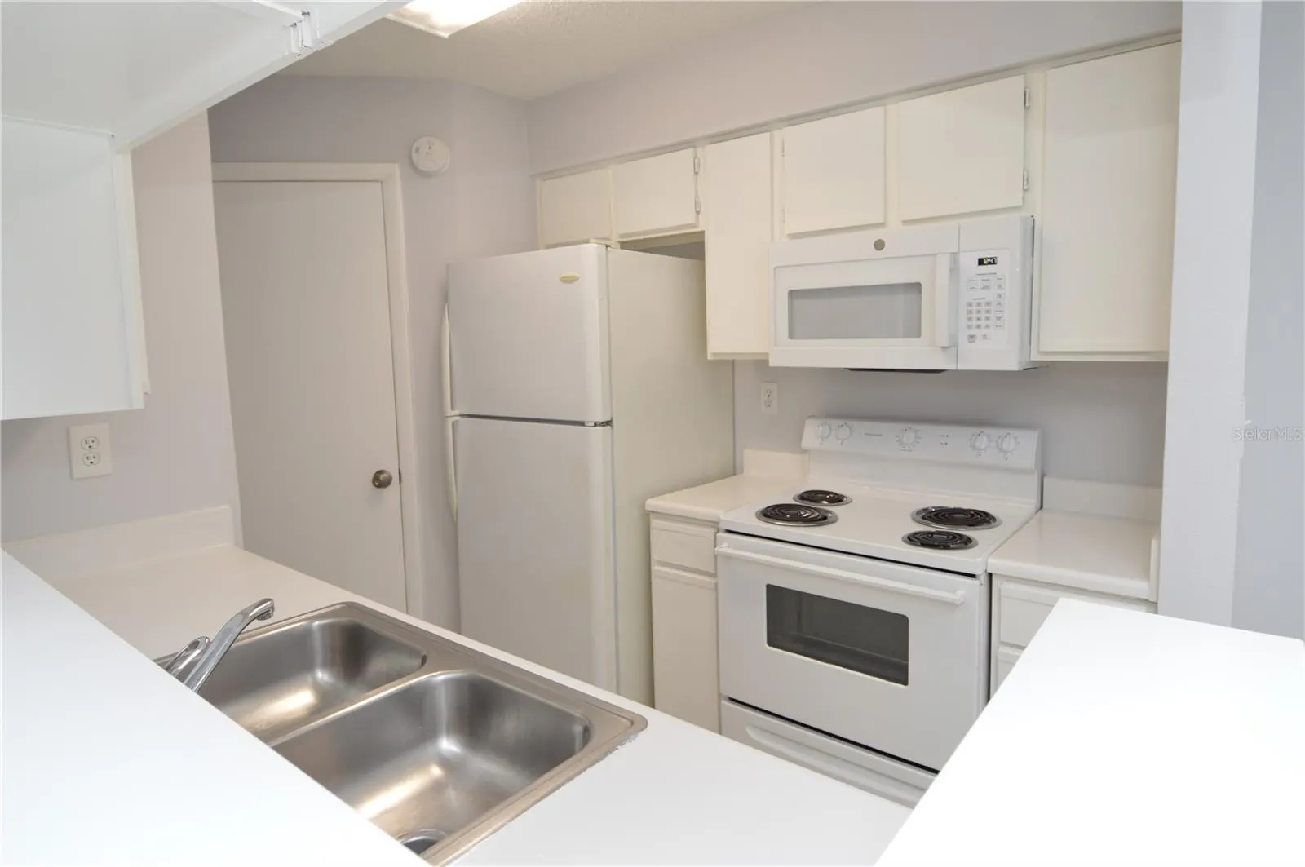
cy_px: 434
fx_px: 652
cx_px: 652
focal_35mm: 18
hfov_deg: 90.1
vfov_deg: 67.3
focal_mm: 12
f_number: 4.5
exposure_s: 1/80
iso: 400
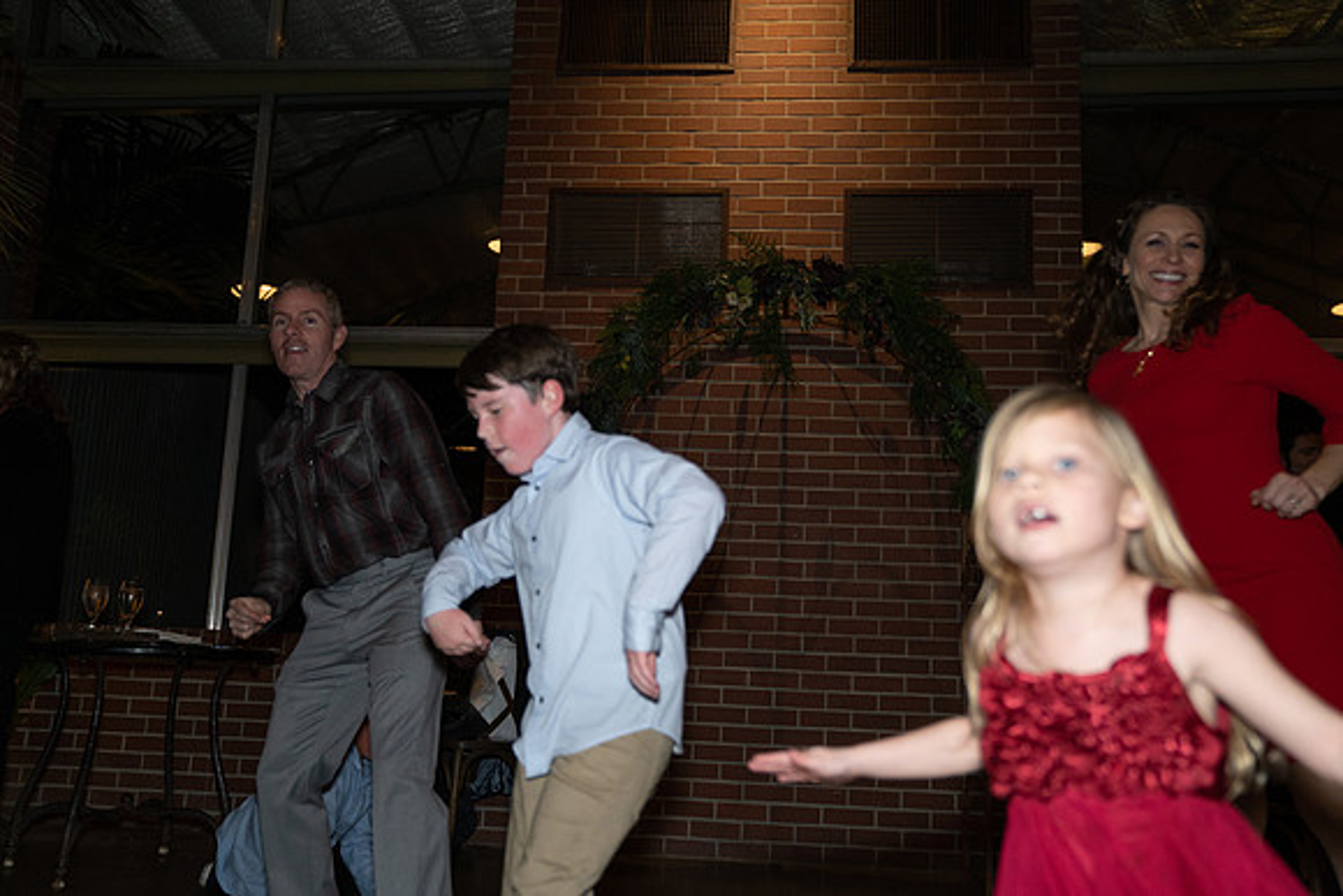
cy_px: 448
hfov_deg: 57.2
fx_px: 1231
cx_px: 672
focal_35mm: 33
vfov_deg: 40.0
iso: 1600
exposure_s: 1/250
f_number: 2.8
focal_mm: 33
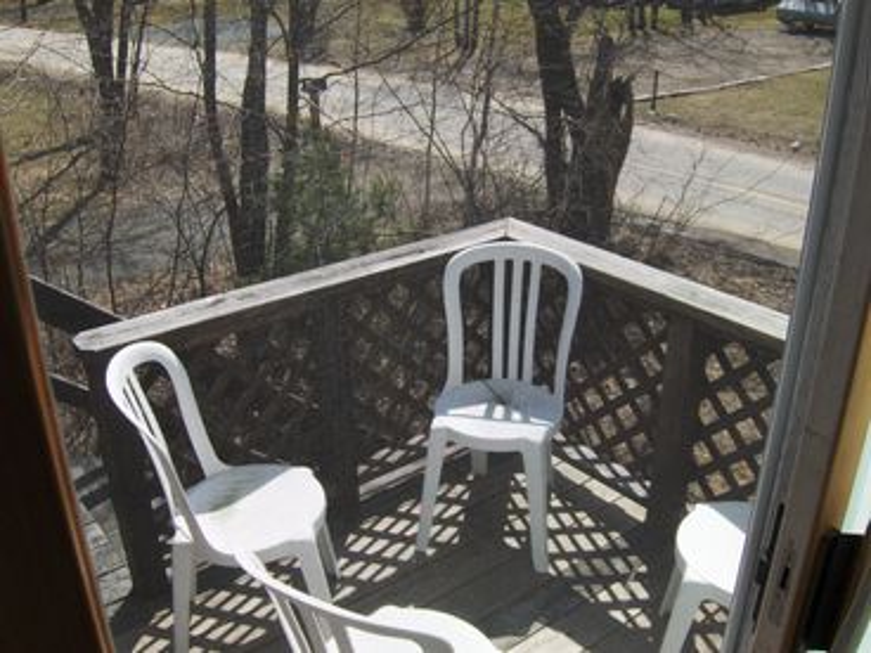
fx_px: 881
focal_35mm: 35
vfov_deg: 40.7
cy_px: 326
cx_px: 436
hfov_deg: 52.6
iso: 100
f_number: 4.3
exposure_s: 1/629
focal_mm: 7.5
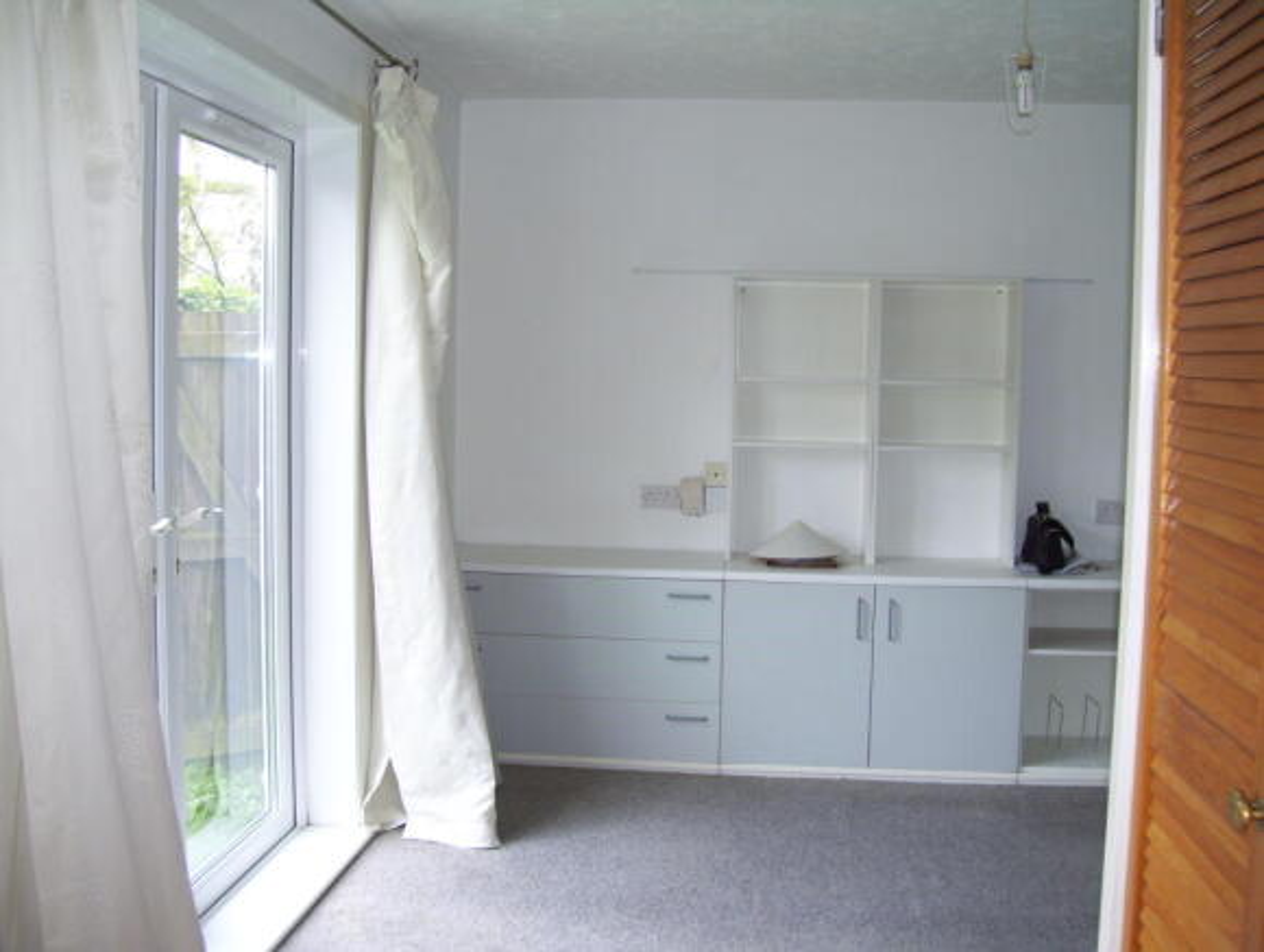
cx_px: 632
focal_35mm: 36
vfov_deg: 39.8
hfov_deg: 51.3
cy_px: 476
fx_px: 1317
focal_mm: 6
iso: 80
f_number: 2.7
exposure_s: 1/50
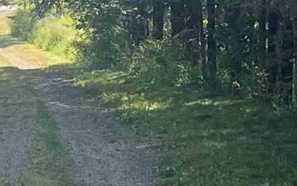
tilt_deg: -3.6
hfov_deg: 10.9
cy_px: -16
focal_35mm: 192
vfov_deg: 6.8
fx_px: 1555
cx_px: 113
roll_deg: -0.2
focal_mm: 5.7
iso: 50
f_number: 1.5
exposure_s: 1/1124
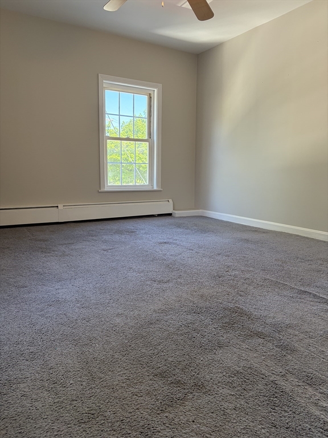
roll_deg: -0.9
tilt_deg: -7.9
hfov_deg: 53.1
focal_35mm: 26
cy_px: 219
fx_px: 328
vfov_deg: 67.3
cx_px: 164
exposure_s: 1/149
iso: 125
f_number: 1.6
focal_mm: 5.96
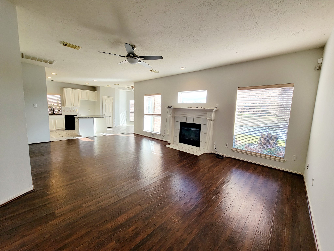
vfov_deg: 89.9
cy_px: 126
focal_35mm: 13
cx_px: 167
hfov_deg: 106.2
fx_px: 125
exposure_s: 1/120
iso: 64
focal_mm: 2.2
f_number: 2.2
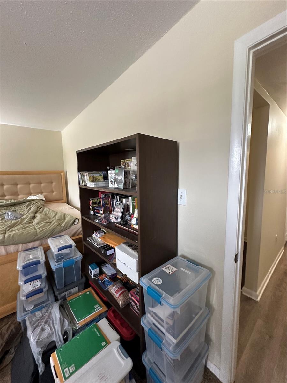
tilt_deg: -13.8
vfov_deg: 102.1
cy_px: 192
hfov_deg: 85.7
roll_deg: -1.7
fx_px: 155
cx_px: 144
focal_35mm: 14
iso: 320
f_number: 2.2
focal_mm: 2.22
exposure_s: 1/60
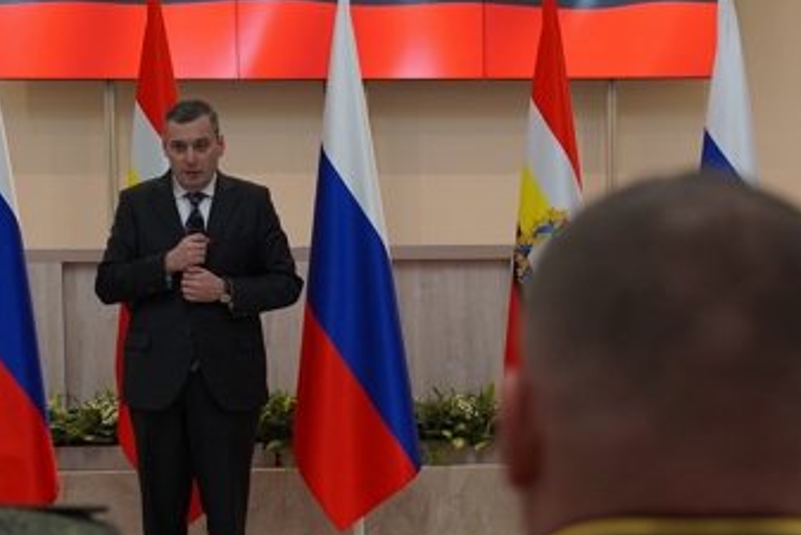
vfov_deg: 12.5
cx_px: 587
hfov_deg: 18.6
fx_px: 2426
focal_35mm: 109
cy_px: 459
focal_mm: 49
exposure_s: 1/160
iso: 1000
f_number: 4
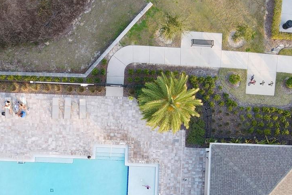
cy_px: 147
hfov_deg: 35.8
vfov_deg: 24.3
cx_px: 94
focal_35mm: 55
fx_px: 446
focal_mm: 4.5
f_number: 2.8
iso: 100
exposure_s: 1/50
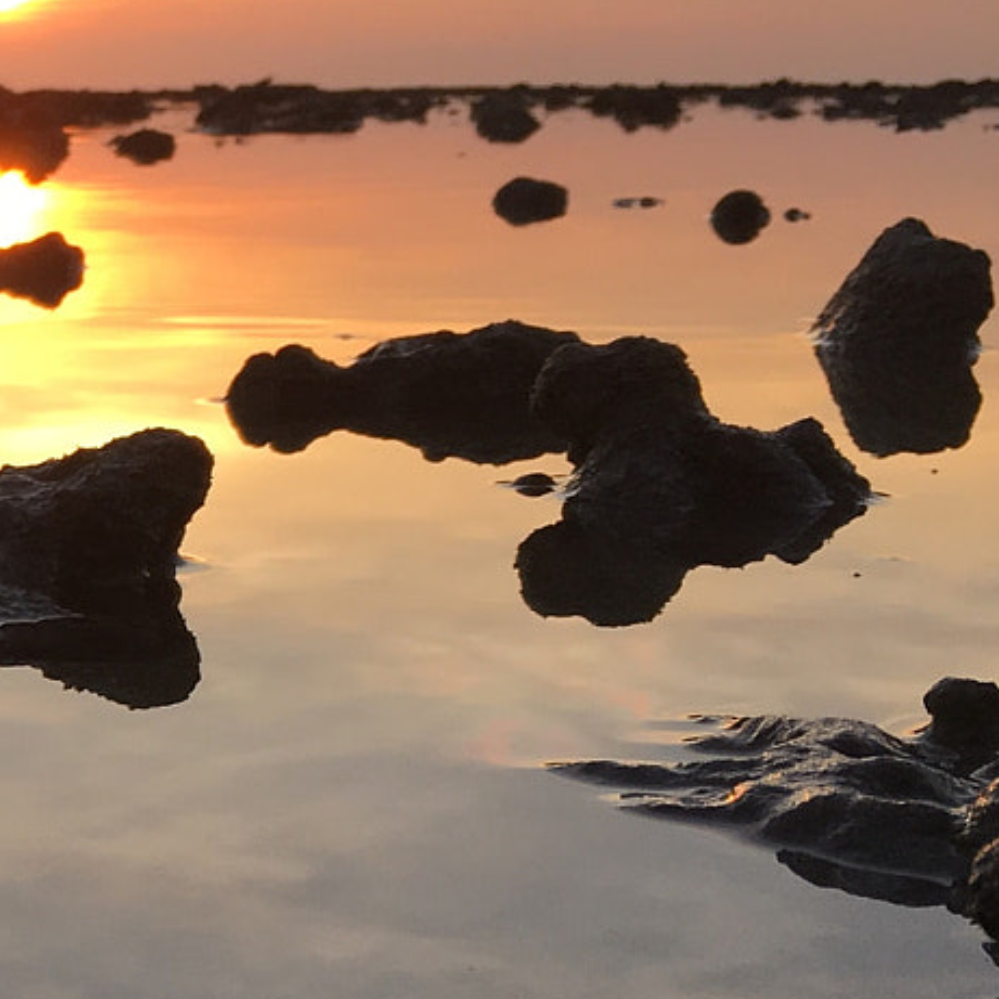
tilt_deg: -14.6
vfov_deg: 19.2
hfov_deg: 17.2
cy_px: 874
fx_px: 2906
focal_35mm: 89
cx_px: -596
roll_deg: +0.7
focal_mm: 4.15
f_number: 2.2
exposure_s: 1/358
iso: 25
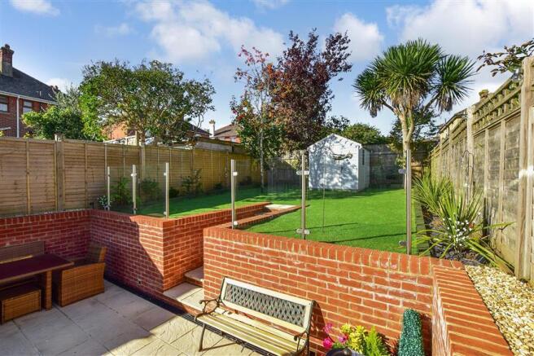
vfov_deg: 77.3
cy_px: 178
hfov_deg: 100.4
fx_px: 222
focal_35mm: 15
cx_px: 267
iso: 200
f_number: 11
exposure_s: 1/200
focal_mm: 10
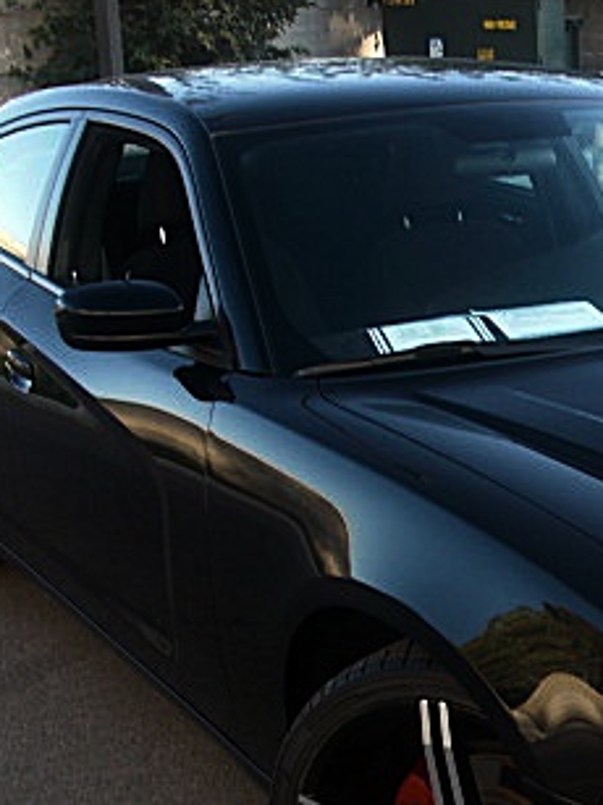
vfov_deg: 25.8
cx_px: 655
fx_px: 1743
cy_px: 556
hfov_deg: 18.9
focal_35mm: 75
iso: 50
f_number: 2.8
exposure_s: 1/80
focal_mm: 6.3
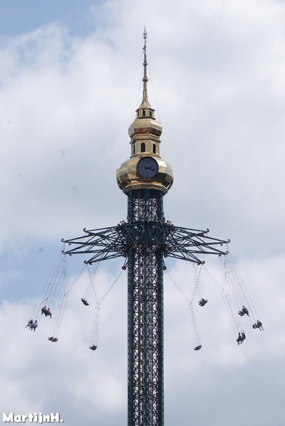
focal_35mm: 225
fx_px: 2669
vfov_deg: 9.1
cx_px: 142
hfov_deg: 6.1
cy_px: 213
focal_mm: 150
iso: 800
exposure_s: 1/1000
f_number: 11
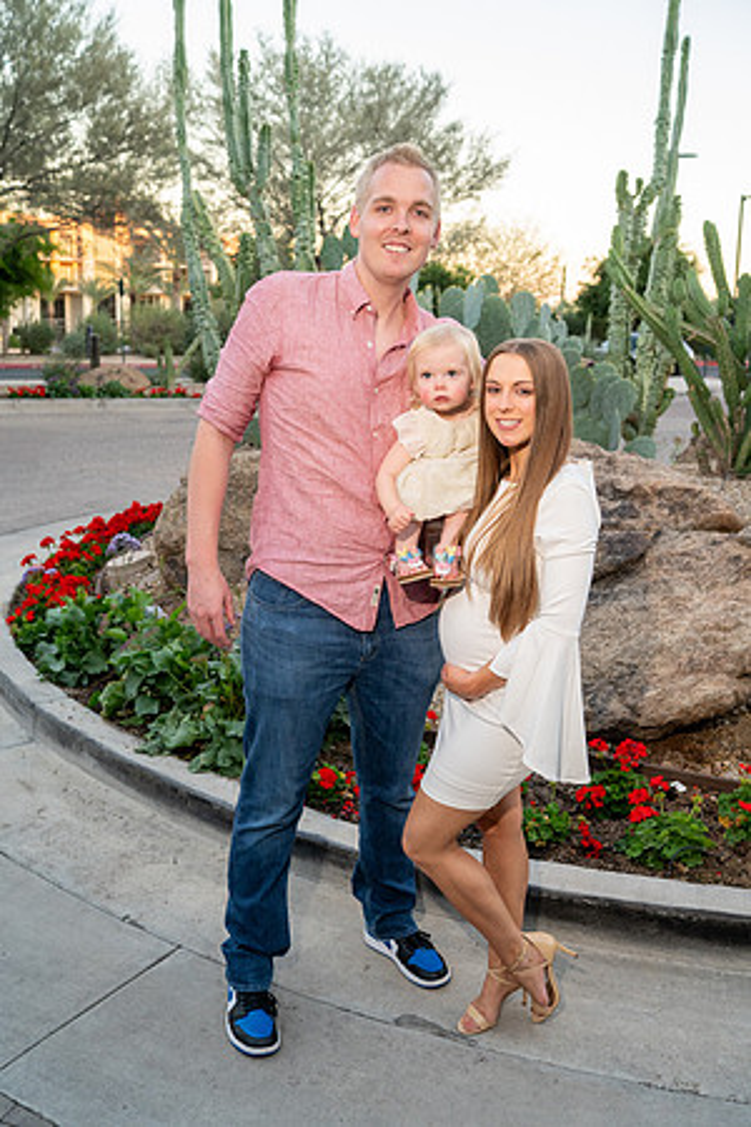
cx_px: 376
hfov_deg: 37.9
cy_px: 564
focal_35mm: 35
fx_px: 1095
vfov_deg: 54.4
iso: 2000
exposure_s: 1/250
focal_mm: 35
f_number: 4
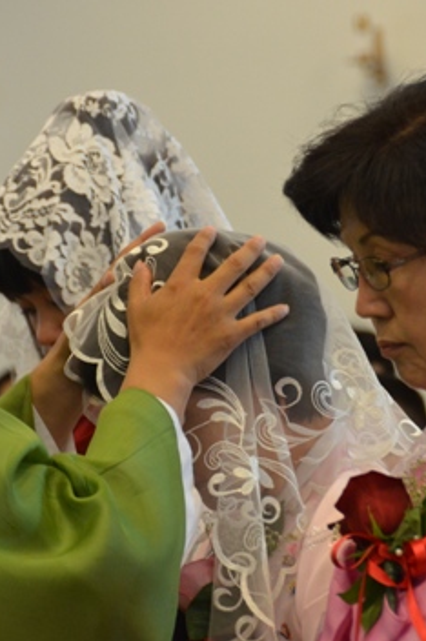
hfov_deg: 5.3
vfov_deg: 8.0
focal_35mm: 259
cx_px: 155
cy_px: 357
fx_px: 4604
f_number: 5.3
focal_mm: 95
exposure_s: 1/30
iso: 1100
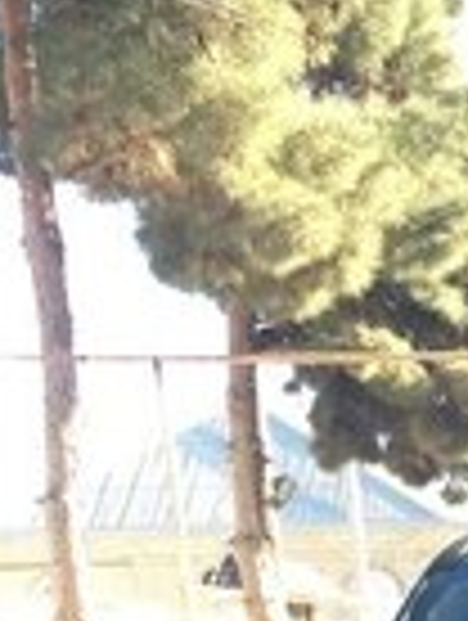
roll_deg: +1.1
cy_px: 1076
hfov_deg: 13.1
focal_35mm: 104
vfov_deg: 16.3
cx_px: 796
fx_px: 1869
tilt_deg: -13.3
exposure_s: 1/108
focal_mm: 4.15
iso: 25
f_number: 2.2
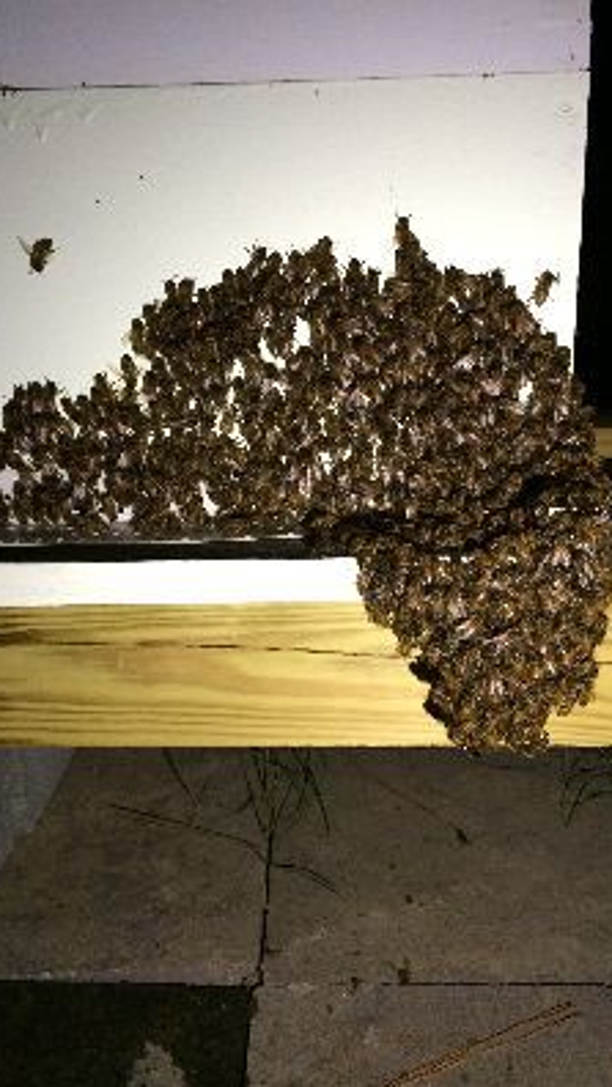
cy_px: 544
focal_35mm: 33
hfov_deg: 35.7
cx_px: 307
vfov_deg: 59.5
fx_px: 951
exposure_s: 1/17
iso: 320
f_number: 2.2
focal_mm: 4.12
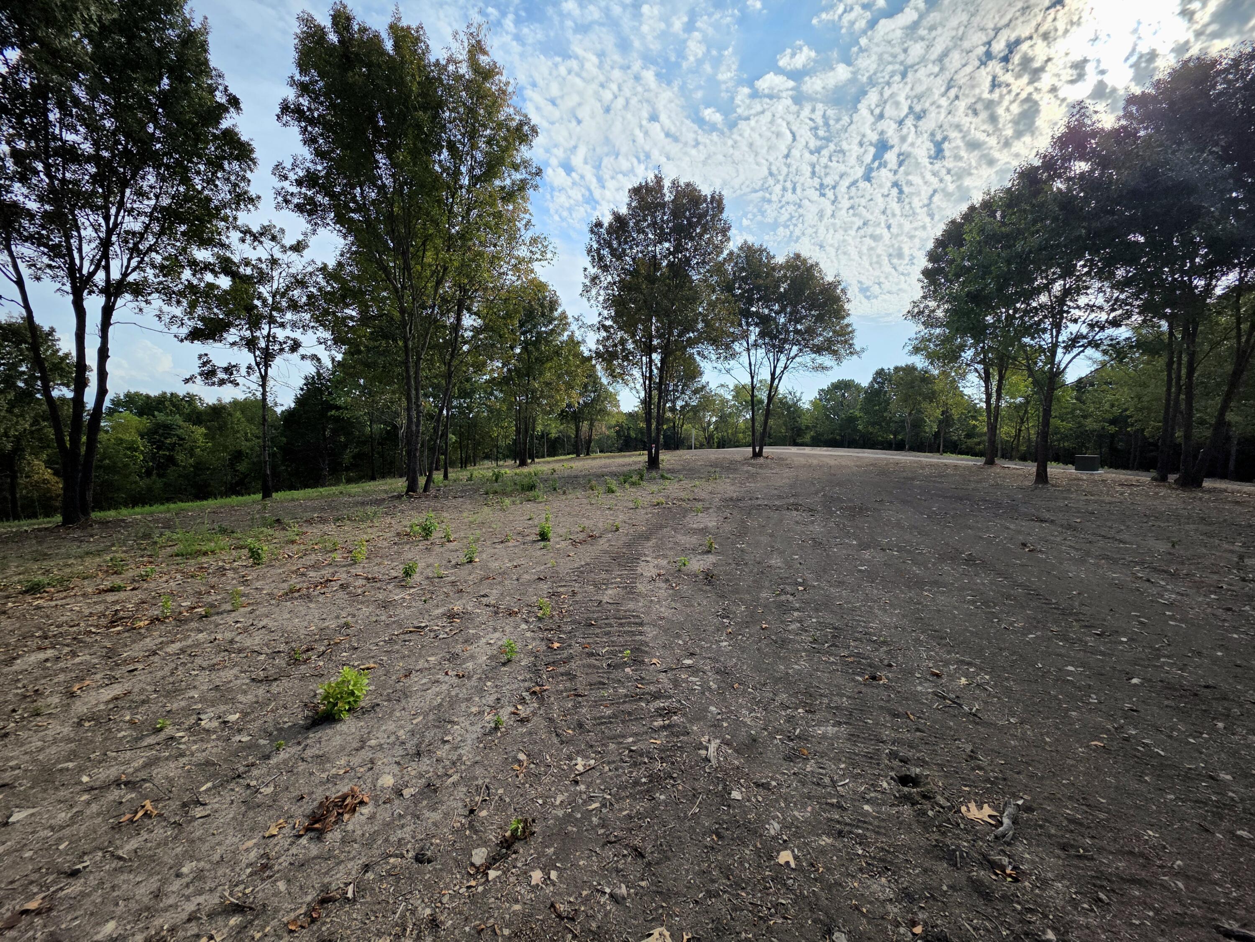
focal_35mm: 13
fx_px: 471
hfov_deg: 106.2
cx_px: 628
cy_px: 471
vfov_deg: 89.9
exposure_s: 1/3333
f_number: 1.9
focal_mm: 2.2
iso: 40
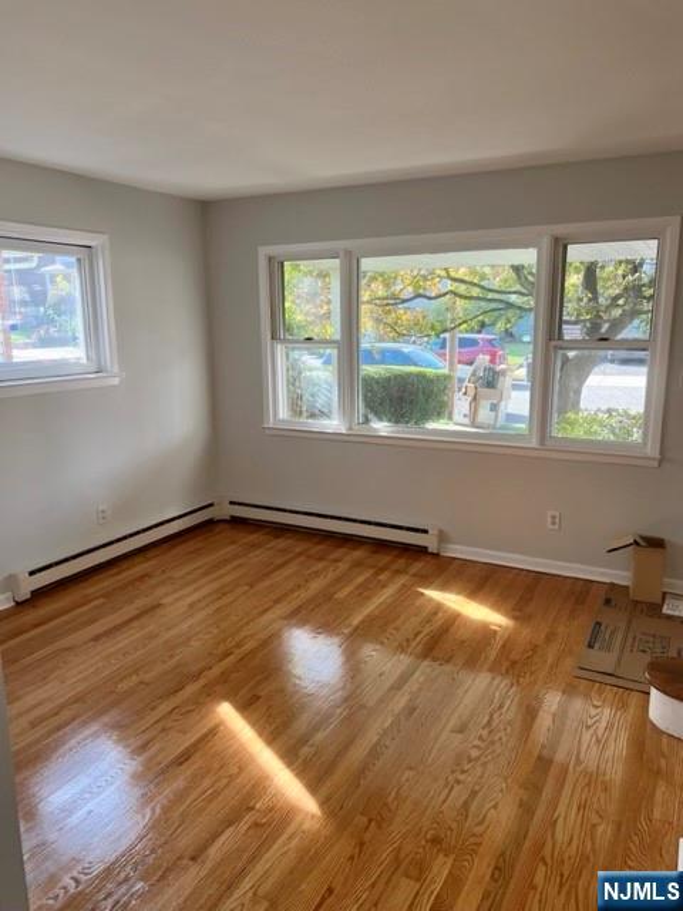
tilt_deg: -12.7
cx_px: 342
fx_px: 684
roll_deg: +1.4
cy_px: 456
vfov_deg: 67.3
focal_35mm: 26
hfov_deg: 53.1
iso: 64
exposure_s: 1/129
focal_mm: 5.7
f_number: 1.5
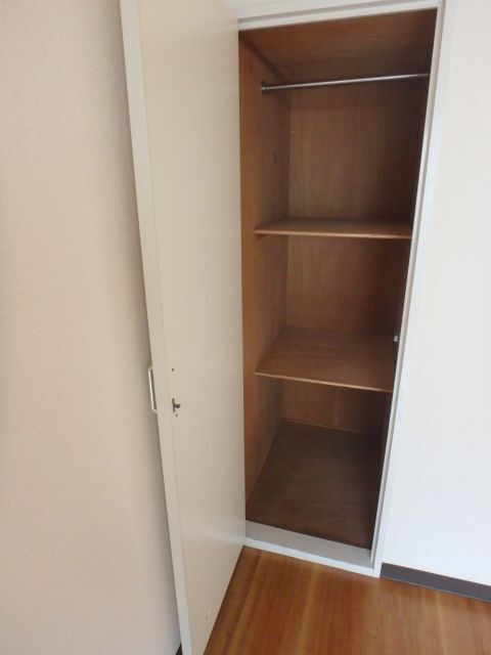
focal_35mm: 21
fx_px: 397
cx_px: 246
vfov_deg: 79.0
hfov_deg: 63.4
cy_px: 328
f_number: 3.5
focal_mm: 3.7
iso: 800
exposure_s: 1/30
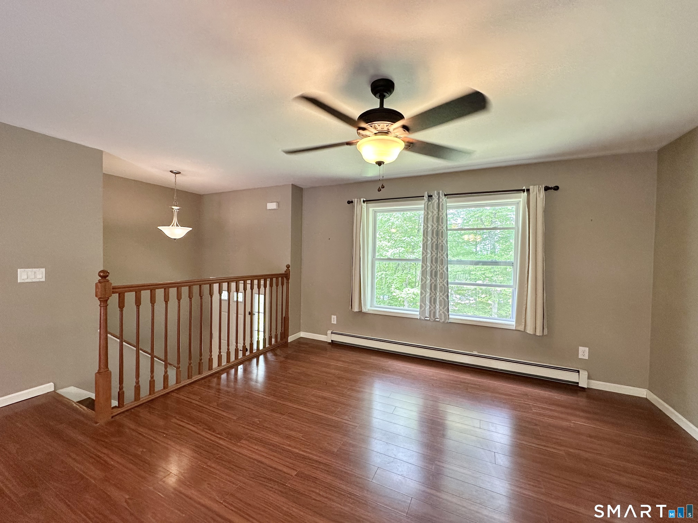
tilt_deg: -0.9
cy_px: 262
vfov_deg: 85.7
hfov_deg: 102.1
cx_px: 349
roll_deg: -1.1
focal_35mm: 14
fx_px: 282
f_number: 2.2
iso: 200
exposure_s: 1/120
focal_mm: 2.22
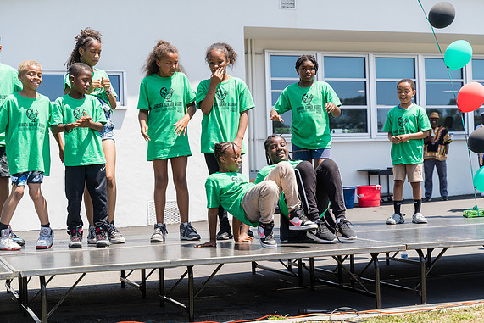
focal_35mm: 63
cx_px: 244
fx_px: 847
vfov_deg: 21.6
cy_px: 162
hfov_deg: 31.9
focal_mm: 62
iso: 100
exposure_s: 1/400
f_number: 4
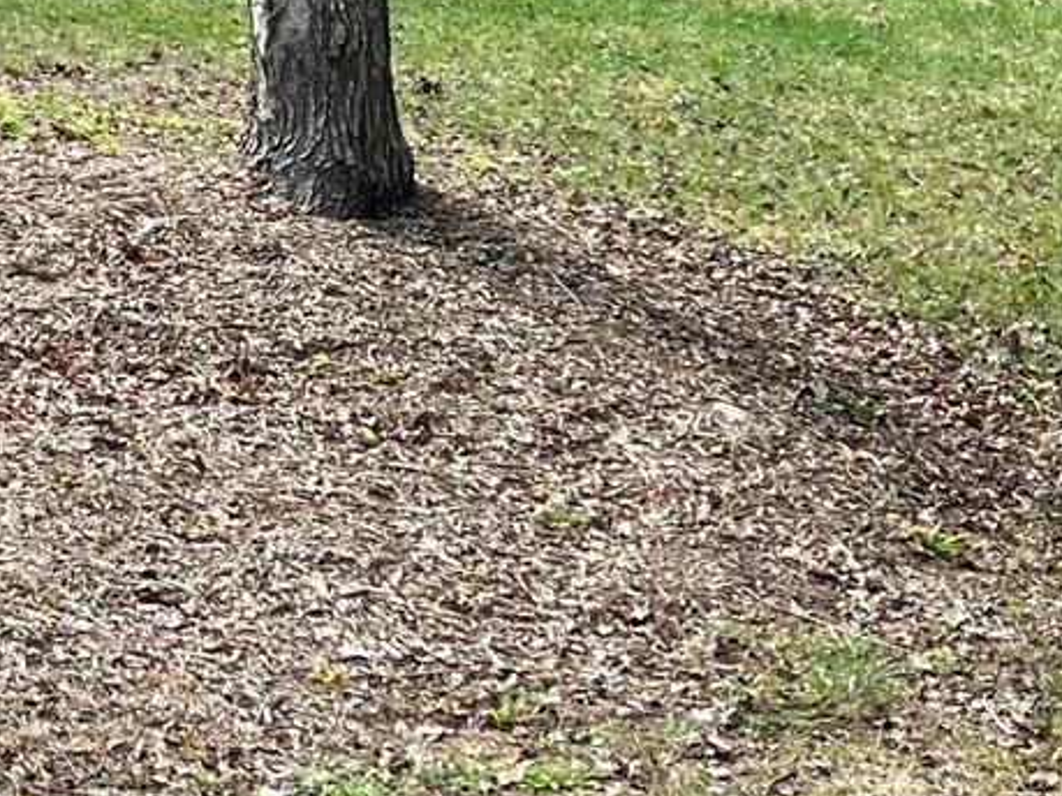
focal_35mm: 116
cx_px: -447
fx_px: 3558
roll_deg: +2.4
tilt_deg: -2.2
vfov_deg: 12.4
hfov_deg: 15.8
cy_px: -252
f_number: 1.5
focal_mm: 5.7
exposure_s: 1/480
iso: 50
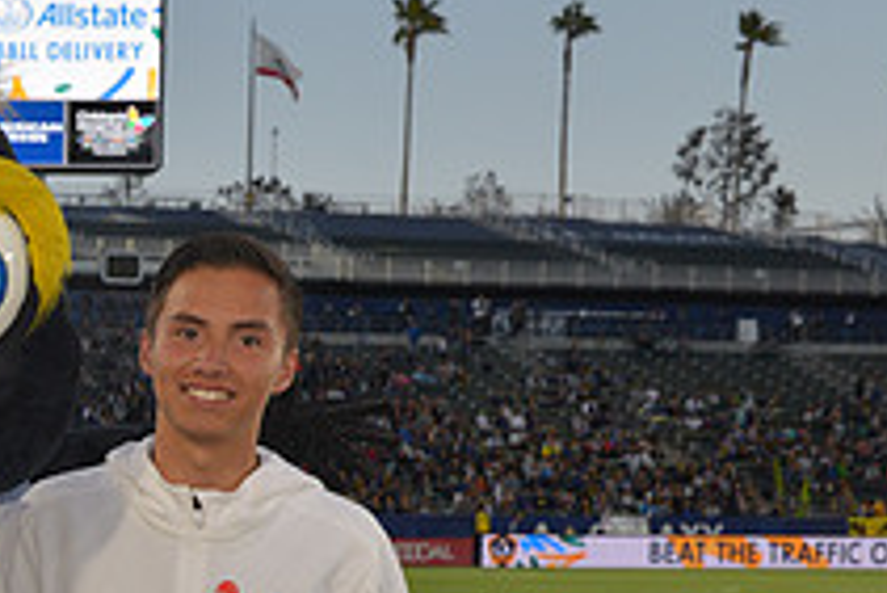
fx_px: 2170
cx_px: -294
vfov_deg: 15.2
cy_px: 637
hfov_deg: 20.8
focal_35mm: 88
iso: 800
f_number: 8
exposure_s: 1/250
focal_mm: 32
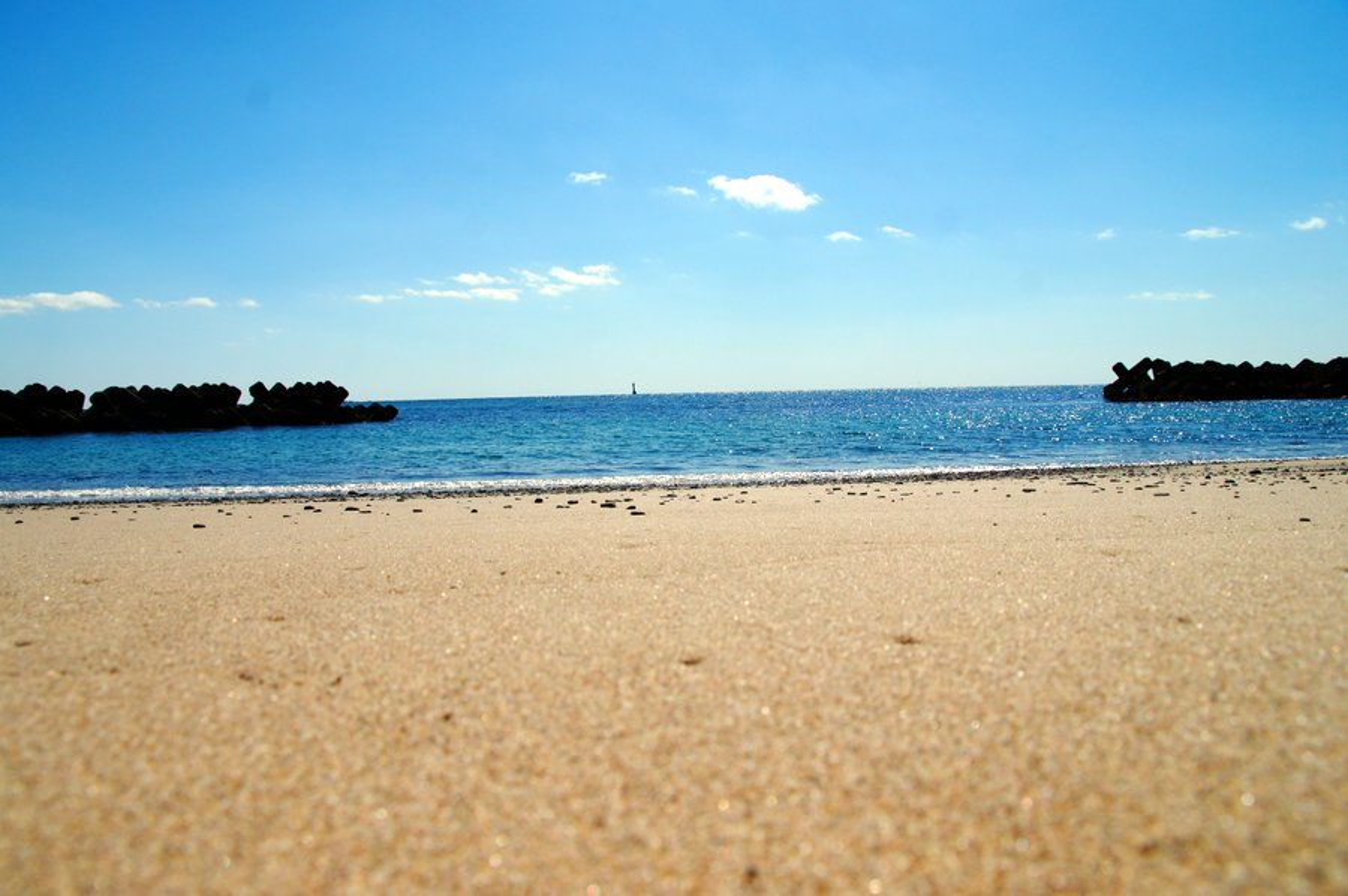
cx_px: 674
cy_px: 448
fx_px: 1010
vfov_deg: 47.8
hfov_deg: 67.4
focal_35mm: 27
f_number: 9
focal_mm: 18
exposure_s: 1/1250
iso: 200
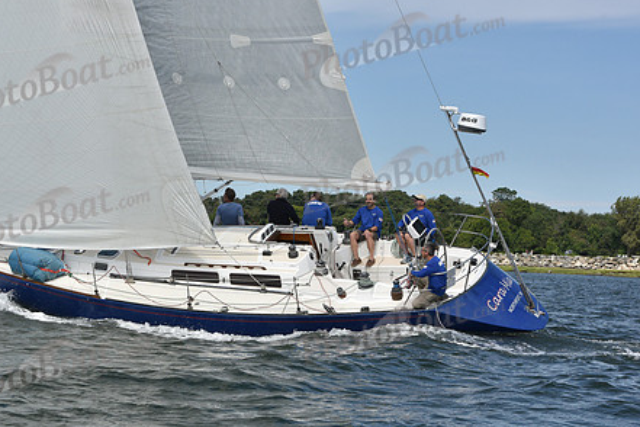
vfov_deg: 14.8
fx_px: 1635
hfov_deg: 22.1
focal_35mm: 92
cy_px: 272
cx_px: 226
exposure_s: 1/1000
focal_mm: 70
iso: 320
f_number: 10
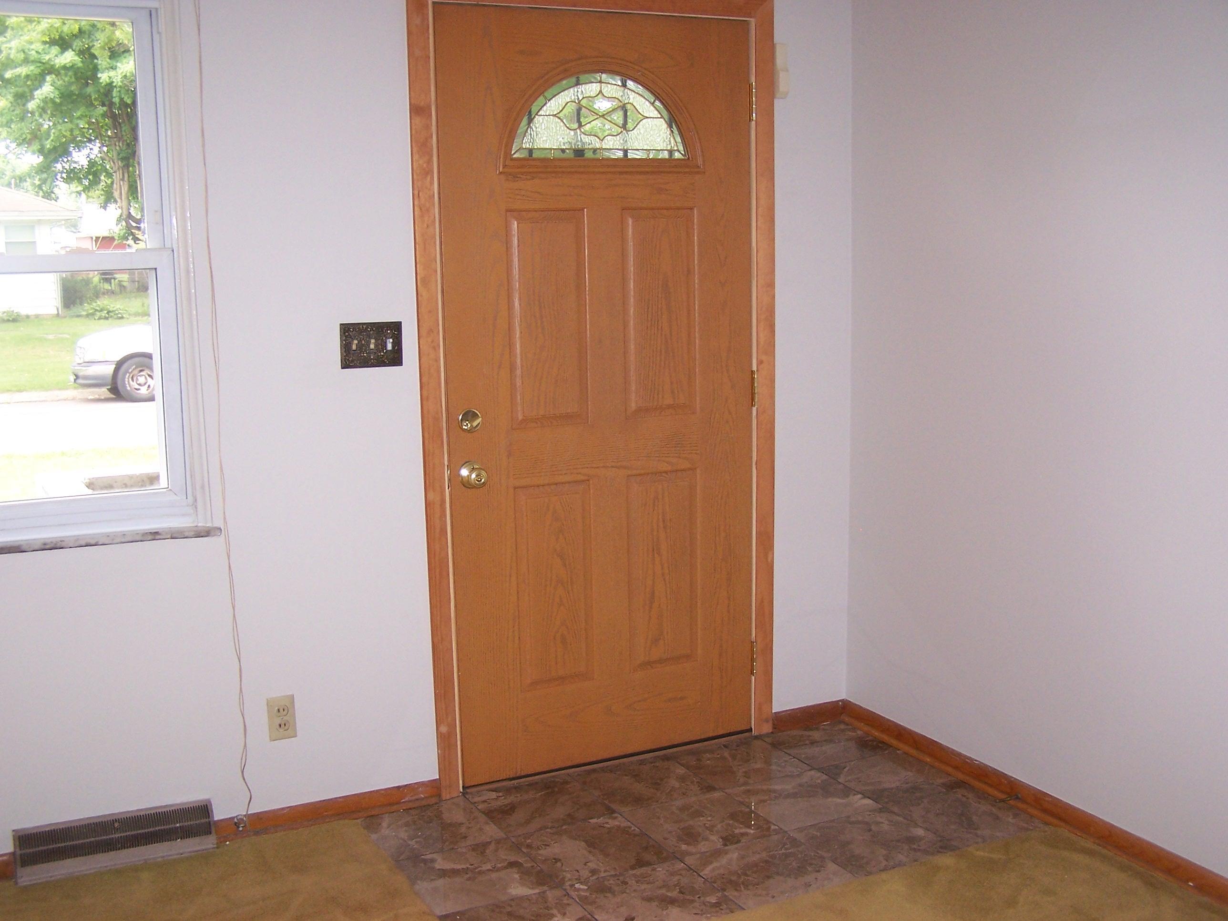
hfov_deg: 49.0
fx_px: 1348
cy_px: 460
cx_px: 614
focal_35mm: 38
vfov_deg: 37.7
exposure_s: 1/60
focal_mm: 6.3
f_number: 2.8
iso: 140
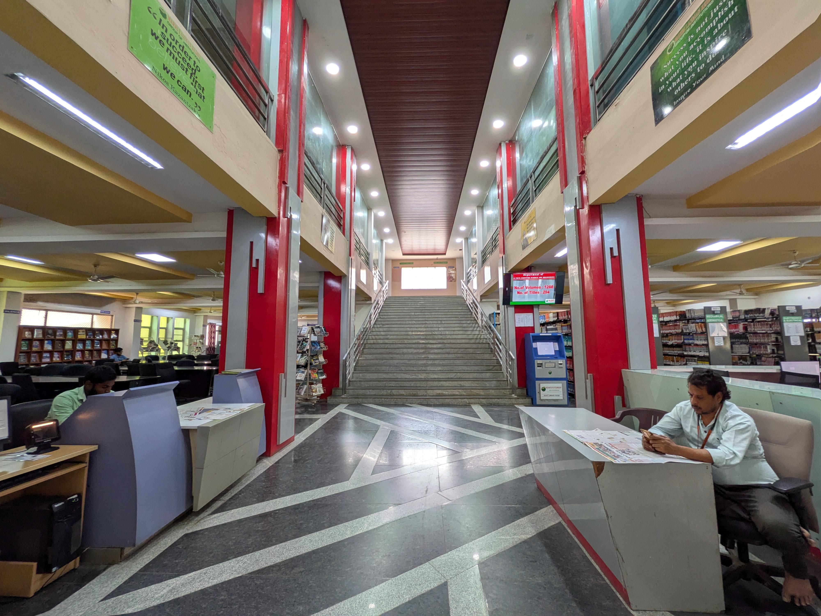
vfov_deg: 85.7
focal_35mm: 14
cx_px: 410
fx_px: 332
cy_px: 308
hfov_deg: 102.1
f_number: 2.2
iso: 106
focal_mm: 1.85
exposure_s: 1/50
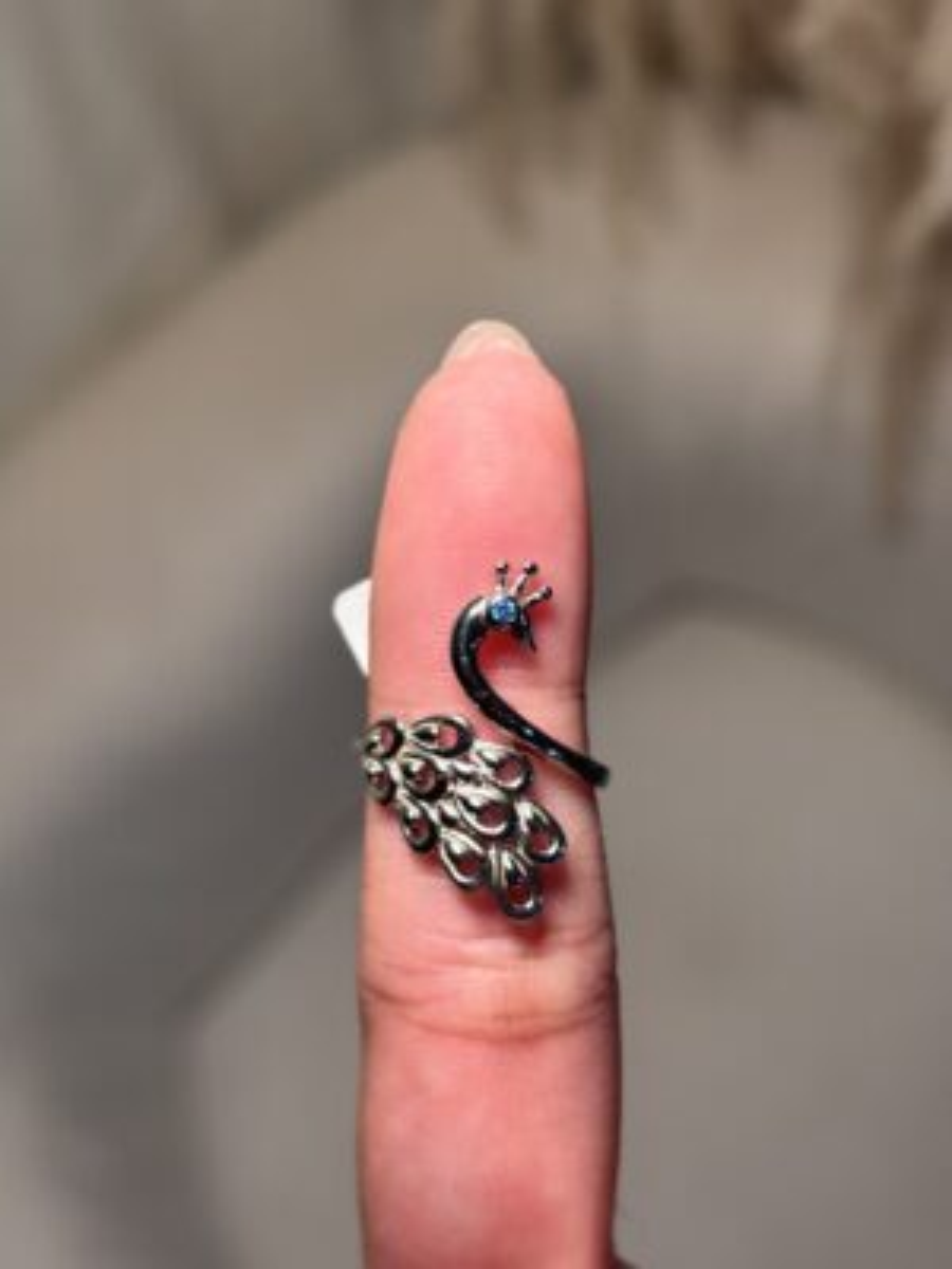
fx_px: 1907
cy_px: 634
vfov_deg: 36.8
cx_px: 476
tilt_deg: -58.9
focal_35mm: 52
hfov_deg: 28.0
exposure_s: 1/50
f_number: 1.6
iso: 40
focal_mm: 5.96
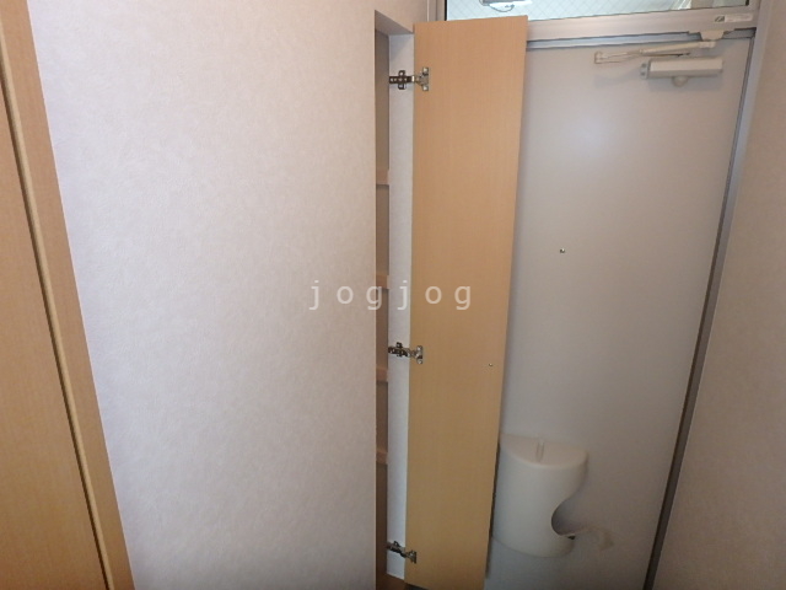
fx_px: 477
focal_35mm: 21
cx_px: 393
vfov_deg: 63.4
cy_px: 295
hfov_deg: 79.0
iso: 400
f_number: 3.5
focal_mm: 3.7
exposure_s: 1/30
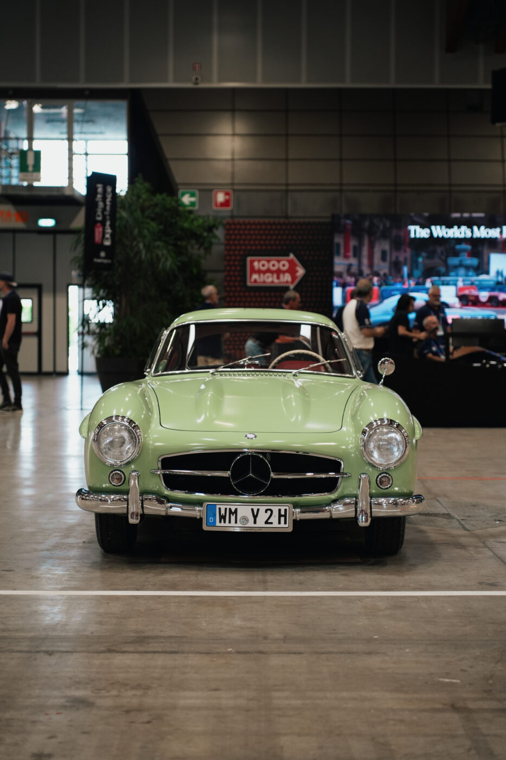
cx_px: 253
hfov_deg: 19.2
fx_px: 1497
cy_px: 380
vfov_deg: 28.5
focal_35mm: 71
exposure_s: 1/80
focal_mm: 71
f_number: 2.8
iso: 500
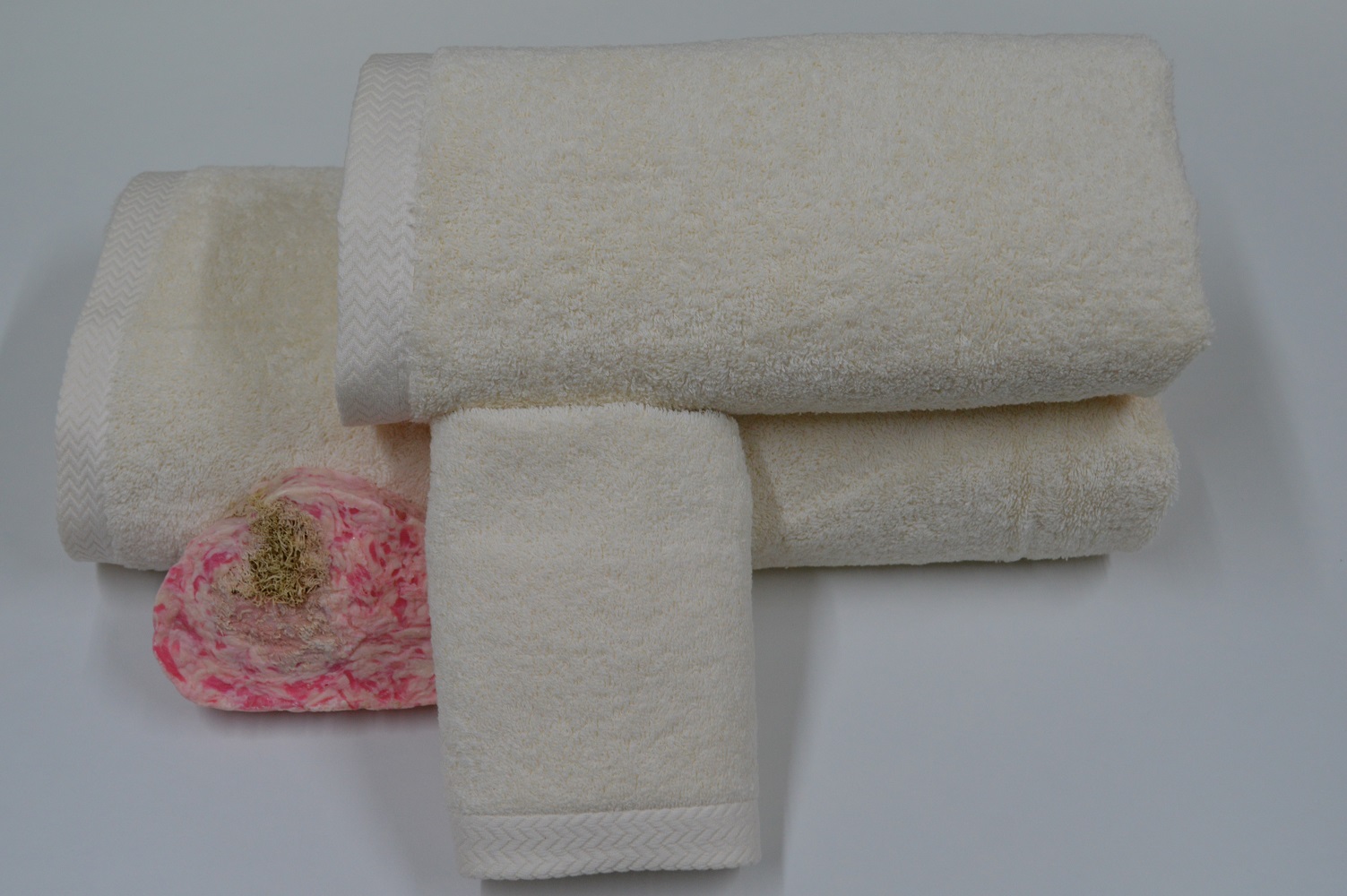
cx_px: 674
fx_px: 1346
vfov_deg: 36.8
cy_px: 448
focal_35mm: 36
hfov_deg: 53.2
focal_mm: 24
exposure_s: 1/100
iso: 400
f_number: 5
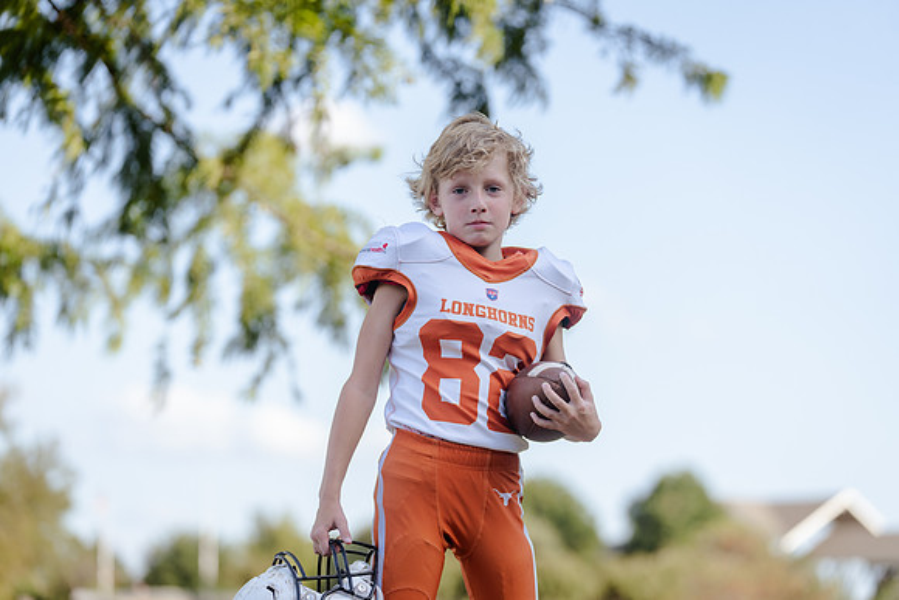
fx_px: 3447
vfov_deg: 9.9
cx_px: 450
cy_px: 300
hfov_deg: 14.9
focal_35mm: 138
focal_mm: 138
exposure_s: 1/320
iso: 100
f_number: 3.5
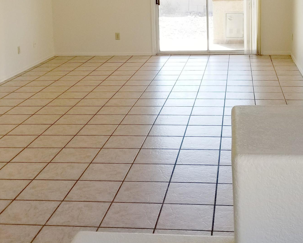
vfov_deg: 26.0
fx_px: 511
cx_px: 182
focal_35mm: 57
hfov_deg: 32.9
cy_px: 33
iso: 50
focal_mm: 4.25
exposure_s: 1/258
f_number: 1.7
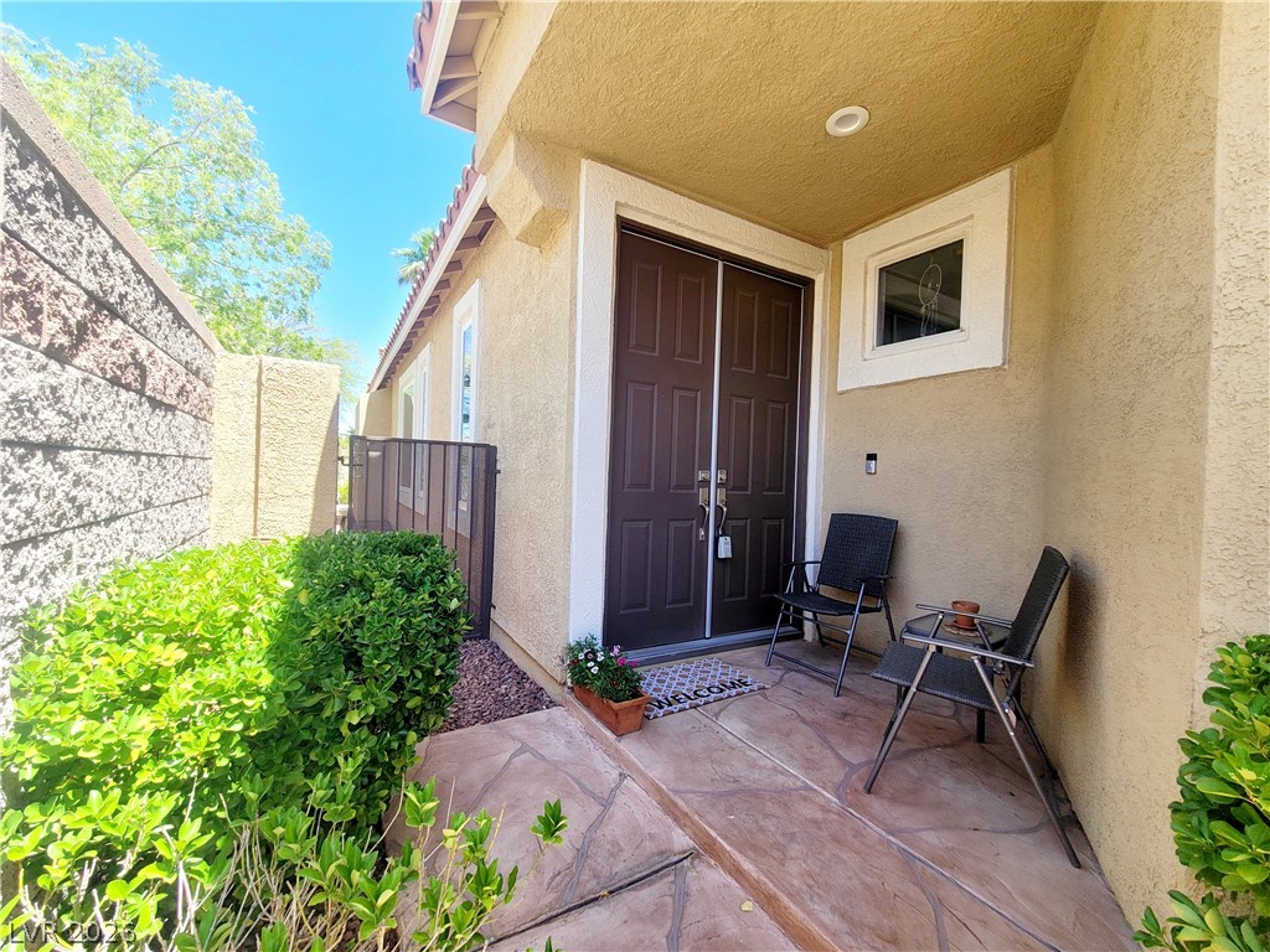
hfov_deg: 106.2
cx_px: 635
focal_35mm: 13
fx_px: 477
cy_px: 476
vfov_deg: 89.9
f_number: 2.2
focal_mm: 2.2
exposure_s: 1/400
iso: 50
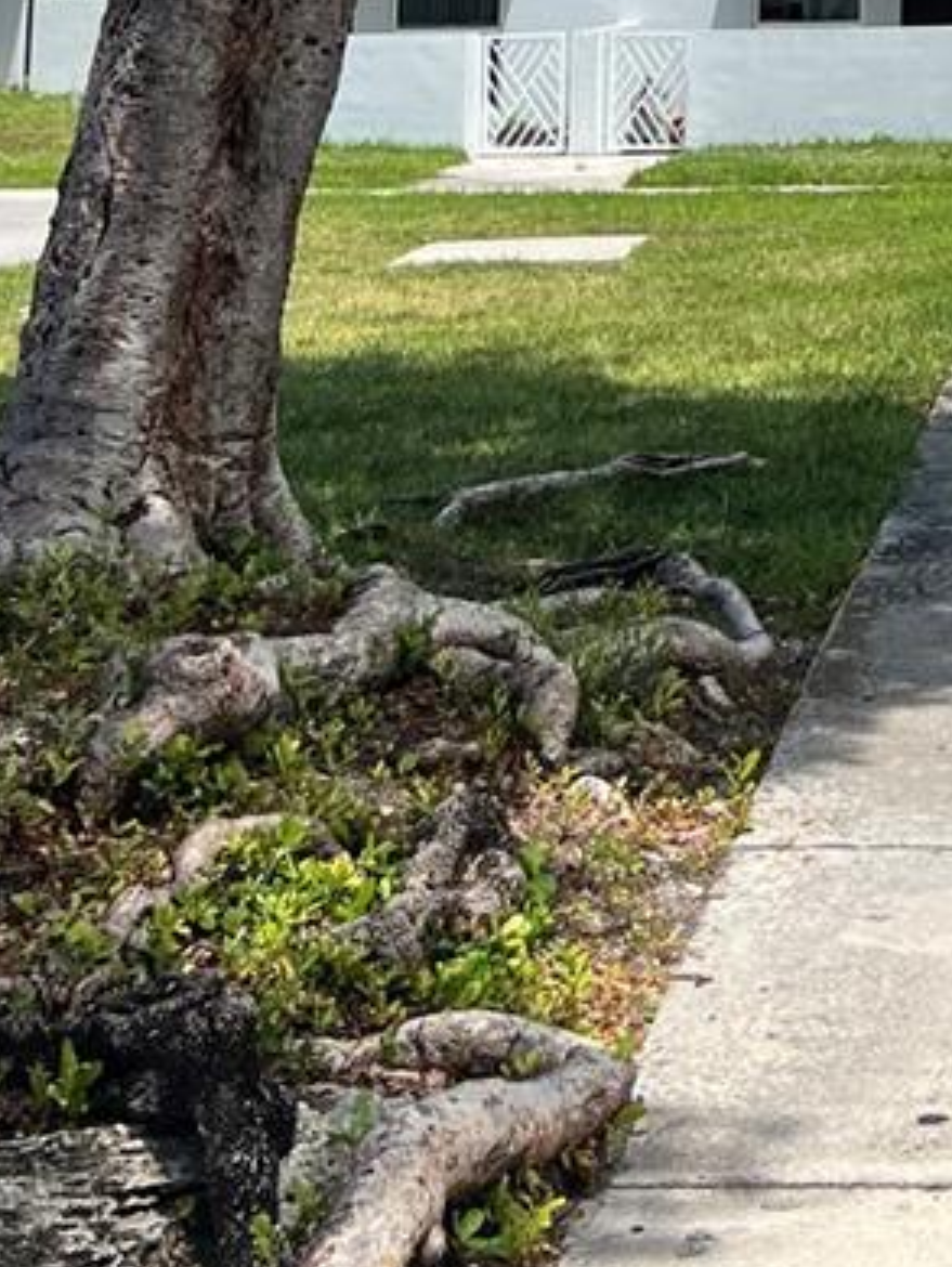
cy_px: -559
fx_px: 2930
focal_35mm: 80
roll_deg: +0.9
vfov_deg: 21.1
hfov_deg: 17.5
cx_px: 1170
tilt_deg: +10.0
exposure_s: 1/3831
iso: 50
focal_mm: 5.7
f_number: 1.5
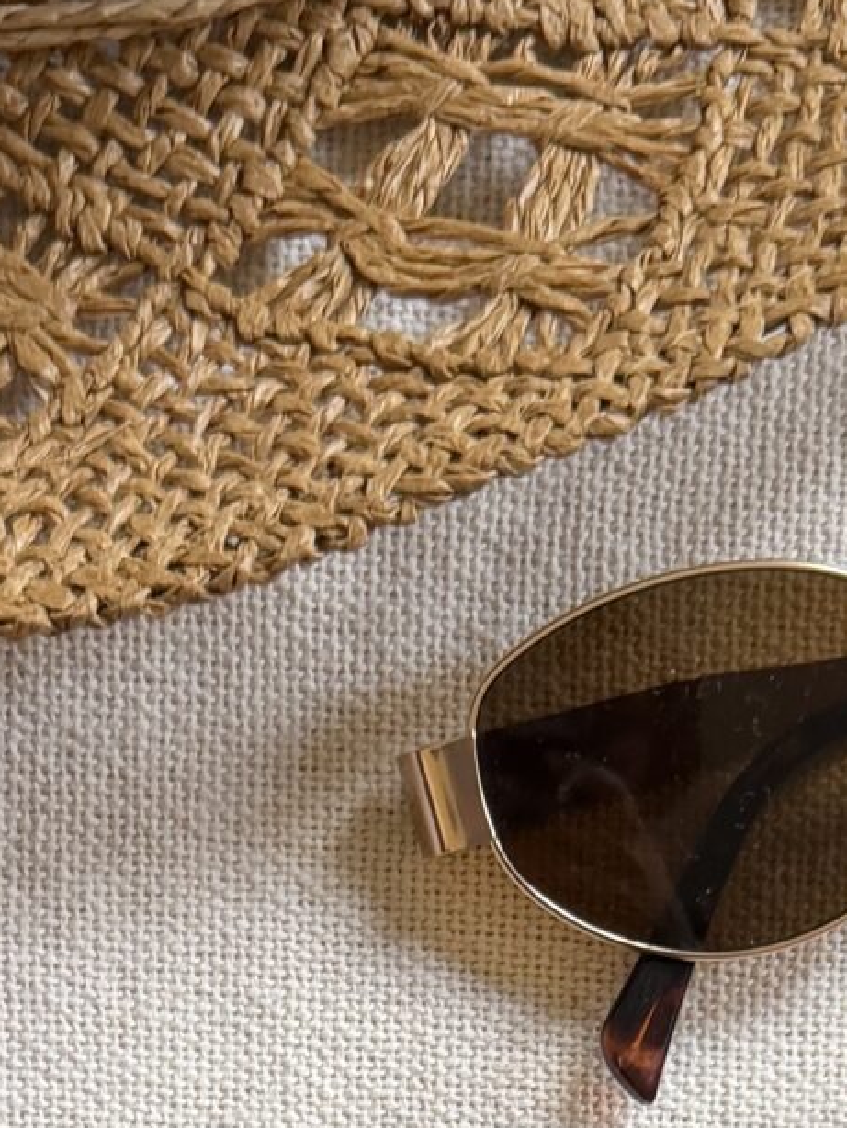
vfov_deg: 17.4
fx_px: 3260
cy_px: 1754
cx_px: 312
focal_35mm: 100
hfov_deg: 14.8
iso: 160
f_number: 1.78
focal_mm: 6.76
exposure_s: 1/121
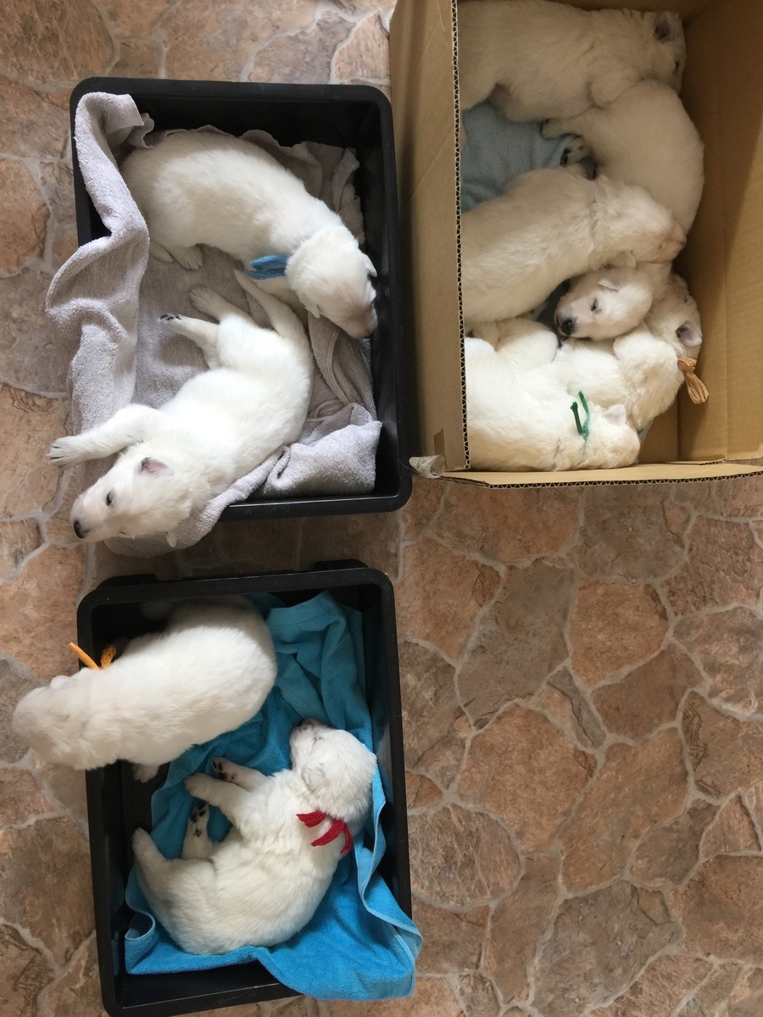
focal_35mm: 29
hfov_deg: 48.2
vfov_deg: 61.7
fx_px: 852
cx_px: 382
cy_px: 508
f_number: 2.2
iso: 50
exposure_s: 1/15
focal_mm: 4.15
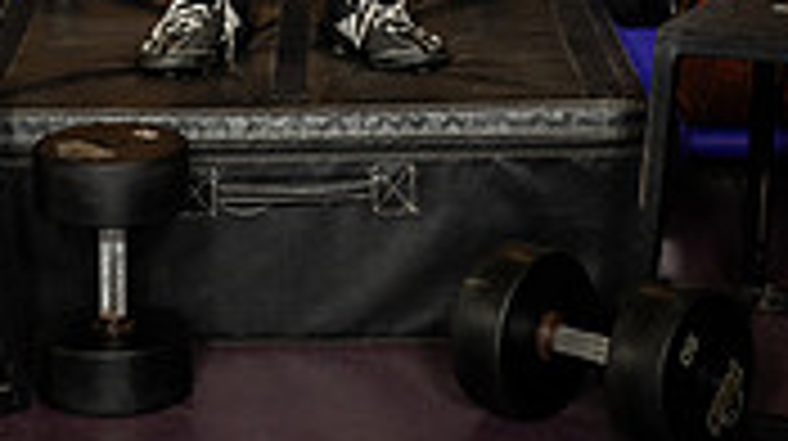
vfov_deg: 8.1
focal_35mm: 140
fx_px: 2922
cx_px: 270
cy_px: -522
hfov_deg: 15.3
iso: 800
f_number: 7.1
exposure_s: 1/250
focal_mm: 52
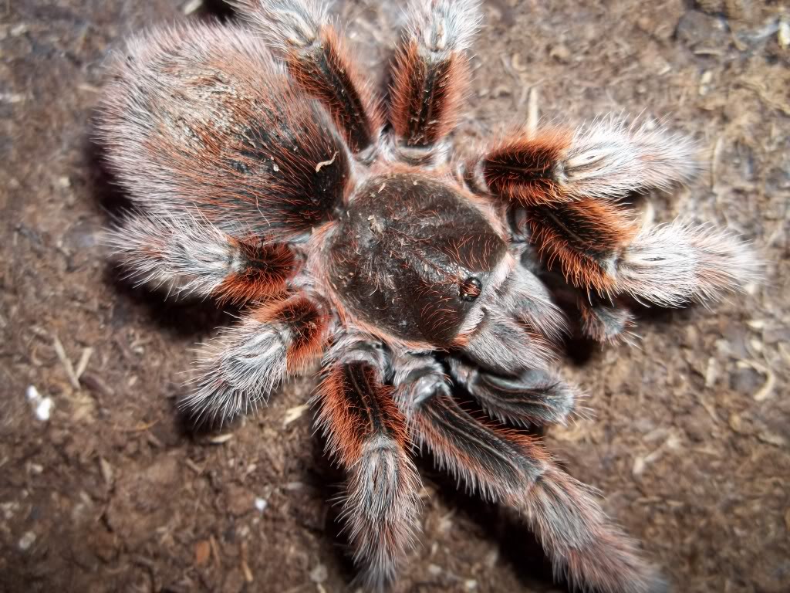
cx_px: 395
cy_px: 296
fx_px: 753
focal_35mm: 33
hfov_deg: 55.4
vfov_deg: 42.9
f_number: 3.3
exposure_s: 1/30
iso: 64
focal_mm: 5.9
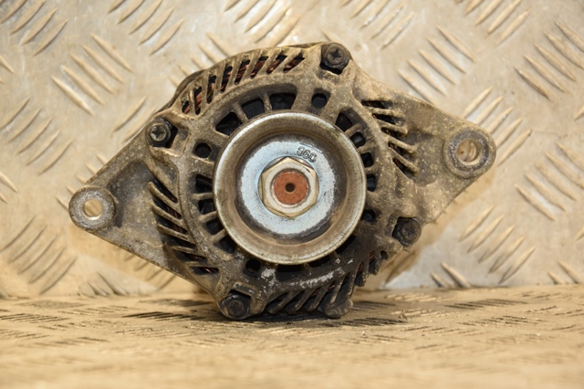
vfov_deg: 12.2
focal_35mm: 112
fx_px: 1824
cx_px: 292
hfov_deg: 18.2
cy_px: 194
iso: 800
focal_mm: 75
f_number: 5.3
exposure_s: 1/125
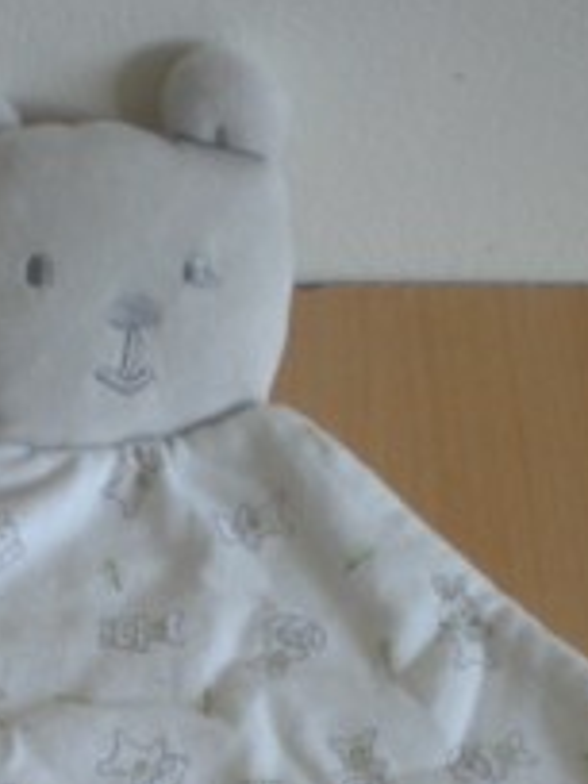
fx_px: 2197
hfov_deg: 15.2
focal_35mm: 97
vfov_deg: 19.4
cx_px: 165
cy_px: 857
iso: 146
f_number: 3.1
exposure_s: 1/60.4
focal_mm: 6.3
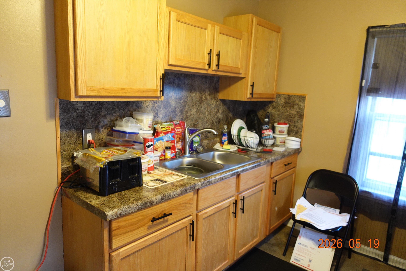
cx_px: 203
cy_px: 136
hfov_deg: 73.7
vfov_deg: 53.1
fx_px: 271
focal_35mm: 24
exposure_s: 1/30
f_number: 1.8
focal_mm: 9.4
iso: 400
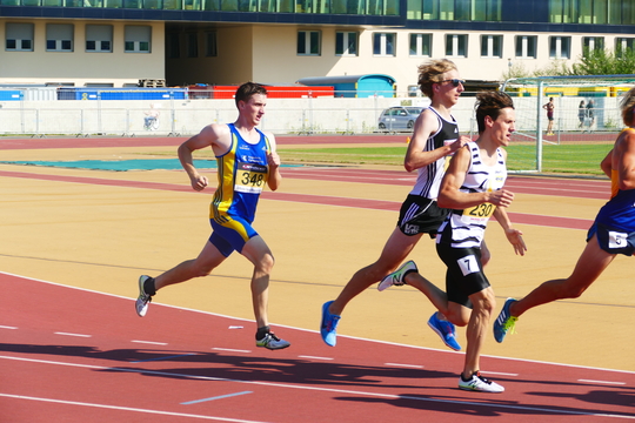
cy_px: 212
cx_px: 318
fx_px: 2152
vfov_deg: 11.2
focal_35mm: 122
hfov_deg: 16.8
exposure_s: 1/1000
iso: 125
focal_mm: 44.41
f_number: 3.9
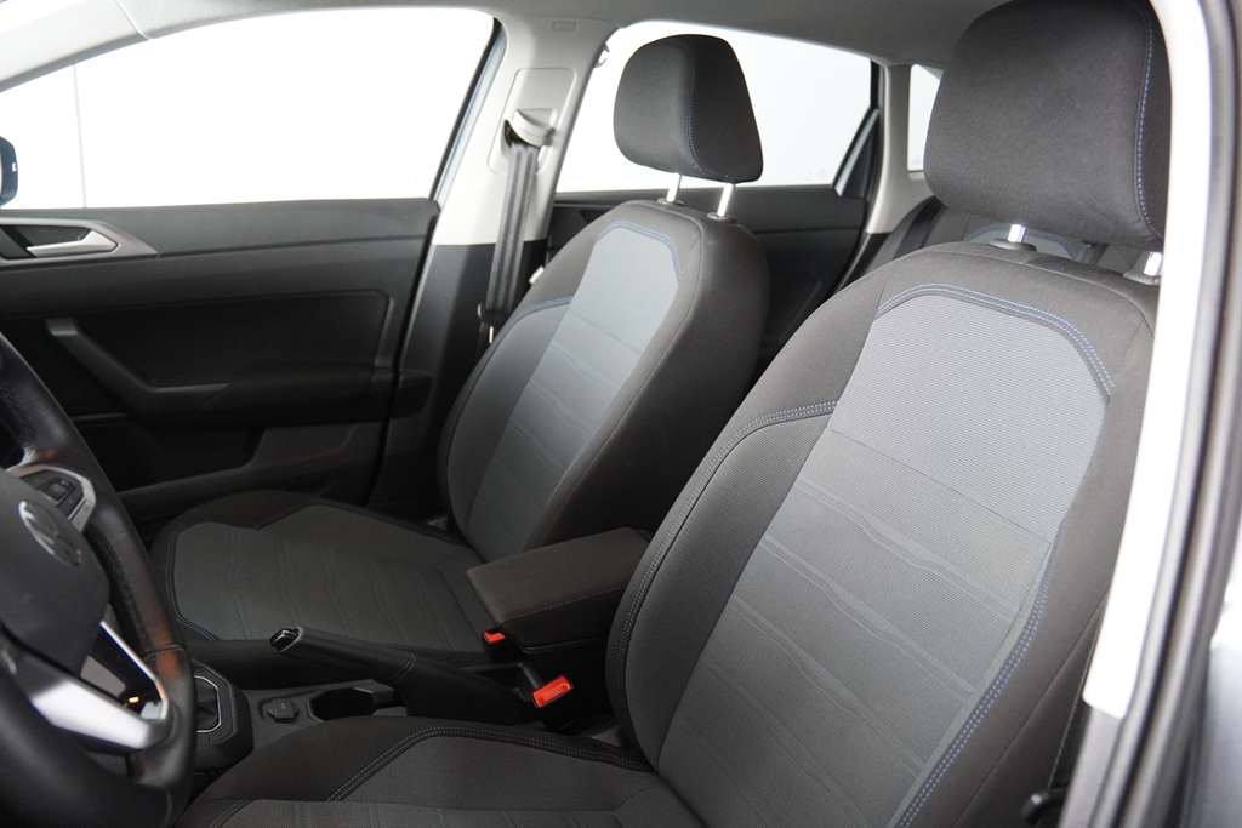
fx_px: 932
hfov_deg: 67.4
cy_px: 414
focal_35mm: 27
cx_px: 621
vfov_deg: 47.9
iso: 2500
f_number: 2.8
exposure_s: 1/160
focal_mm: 18
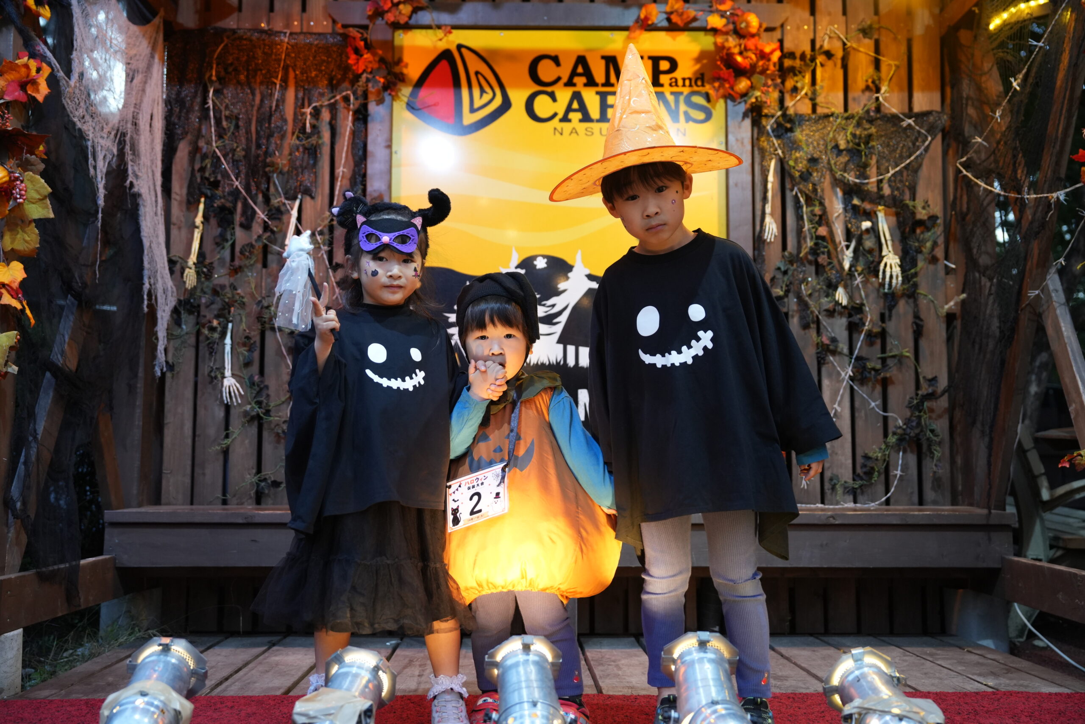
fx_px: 1055
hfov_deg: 54.4
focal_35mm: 35
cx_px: 542
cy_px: 362
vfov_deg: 37.9
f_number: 3.2
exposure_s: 1/60
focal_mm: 35
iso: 1600
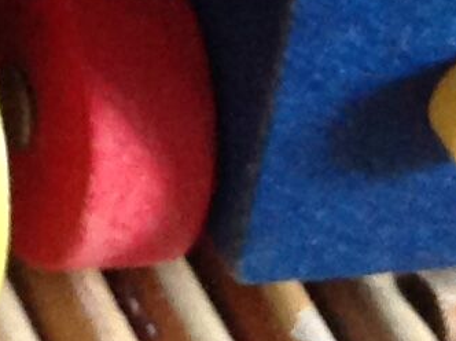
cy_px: -624
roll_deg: -1.6
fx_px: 3591
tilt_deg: -28.2
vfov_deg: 5.2
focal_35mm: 273
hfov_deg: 6.7
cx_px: -842
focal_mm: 4.28
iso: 200
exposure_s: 1/15
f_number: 2.4
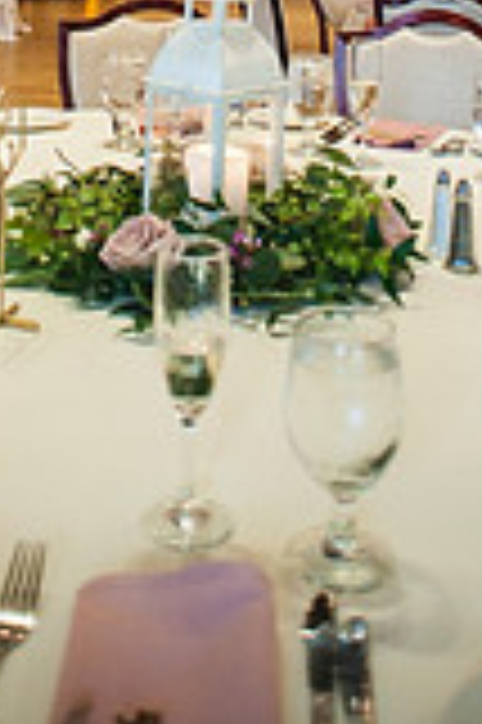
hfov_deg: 24.0
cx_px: 142
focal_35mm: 56
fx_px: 1127
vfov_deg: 29.4
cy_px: -198
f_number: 0.92
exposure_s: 1.02
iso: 1600
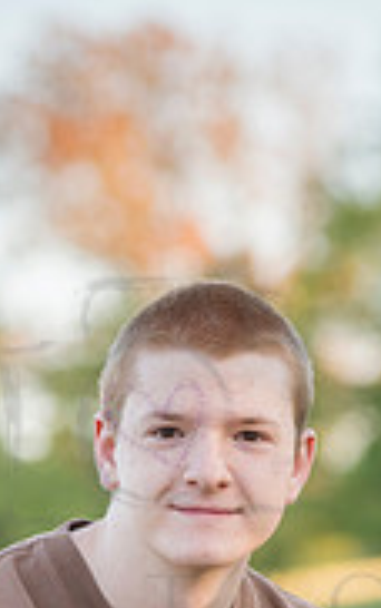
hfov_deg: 4.2
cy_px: 722
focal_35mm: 315
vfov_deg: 6.6
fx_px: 5225
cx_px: 167
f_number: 4.5
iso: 400
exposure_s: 1/640
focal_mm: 125
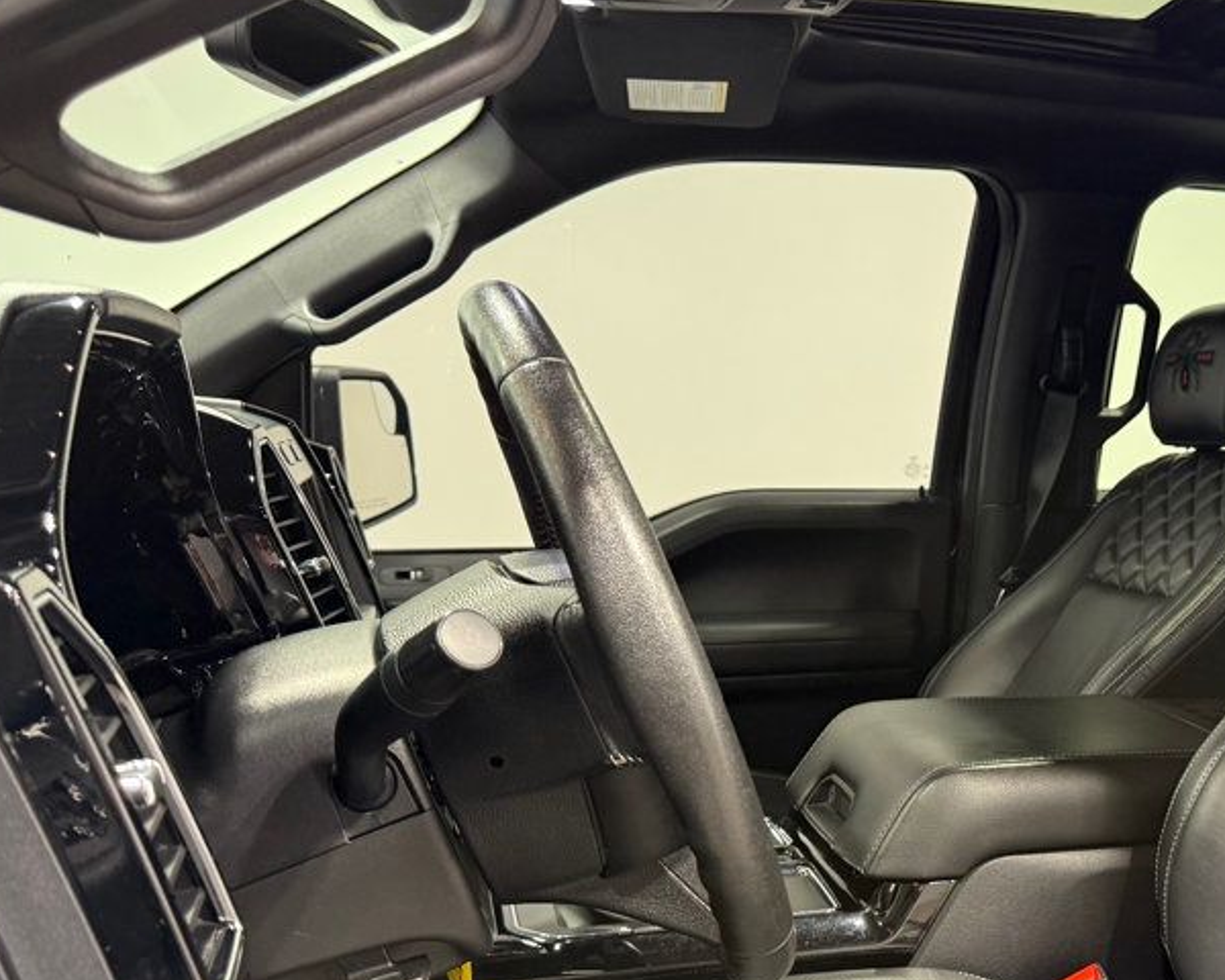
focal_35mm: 40
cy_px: 680
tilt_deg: -9.3
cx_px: 1019
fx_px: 1450
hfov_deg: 43.2
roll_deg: -3.1
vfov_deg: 36.8
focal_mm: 6.76
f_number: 1.78
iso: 250
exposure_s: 1/60
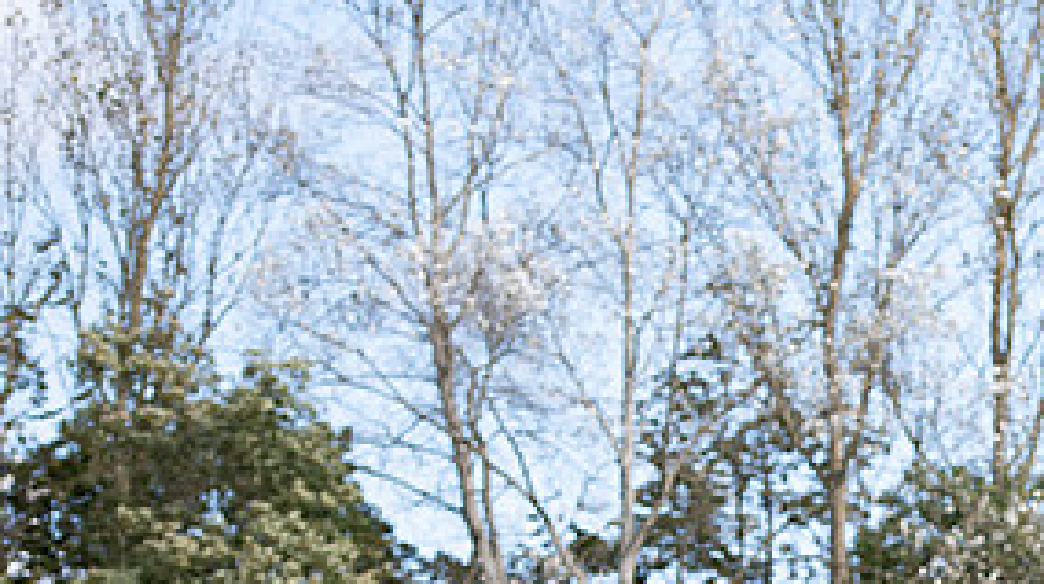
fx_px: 7881
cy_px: 950
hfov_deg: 7.5
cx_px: 1174
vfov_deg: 4.2
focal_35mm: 285
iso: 160
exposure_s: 1/1600
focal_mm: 98
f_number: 2.8
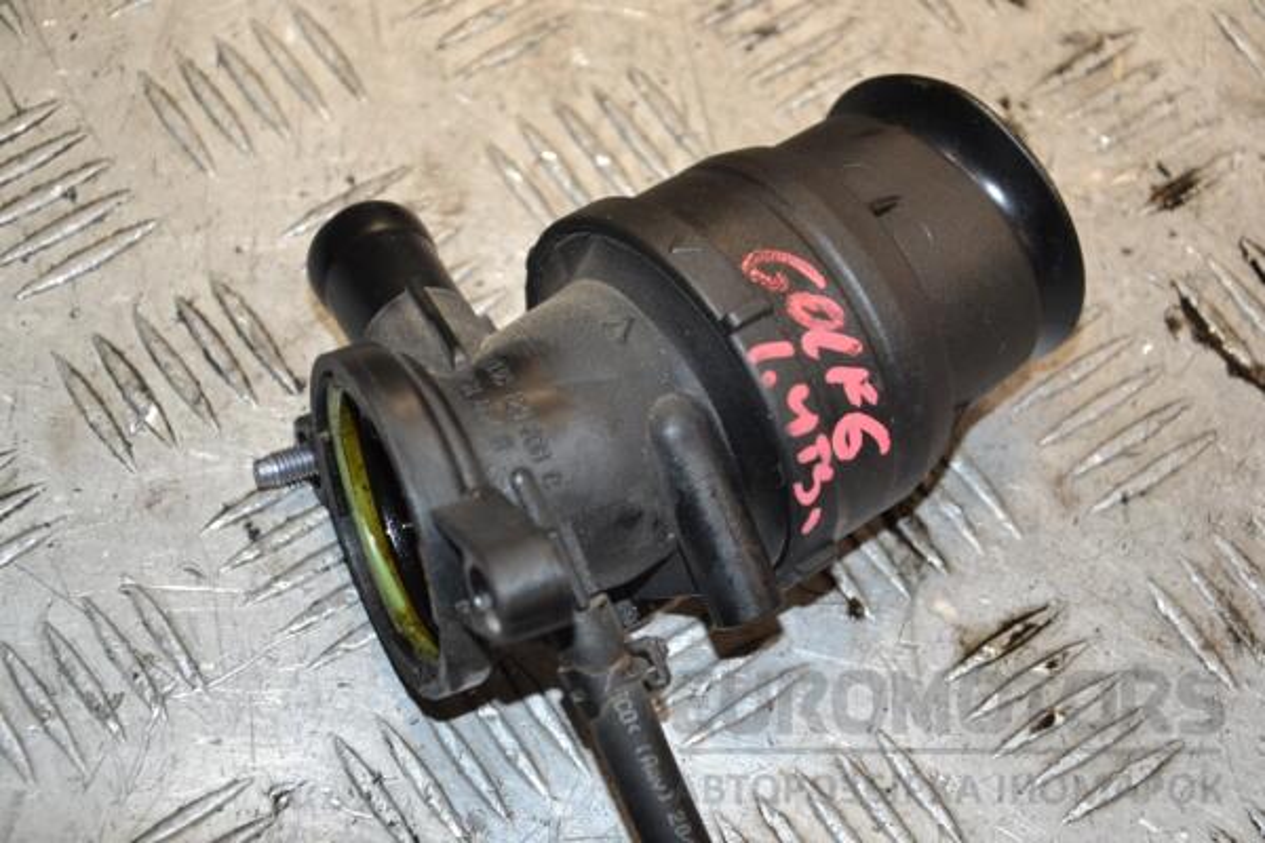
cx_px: 632
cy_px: 422
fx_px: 3689
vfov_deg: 13.0
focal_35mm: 105
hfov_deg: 19.5
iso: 800
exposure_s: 1/200
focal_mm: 70
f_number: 5.3
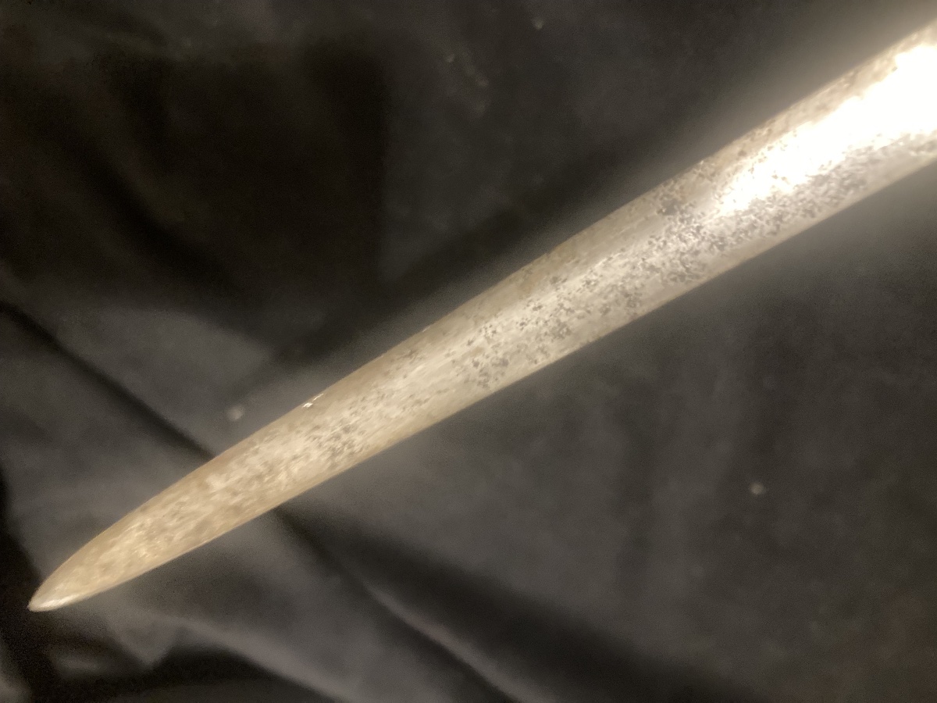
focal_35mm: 28
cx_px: 468
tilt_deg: -62.8
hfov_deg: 63.4
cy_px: 352
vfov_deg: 49.7
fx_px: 758
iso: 640
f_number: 1.8
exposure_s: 1/25
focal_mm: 3.99
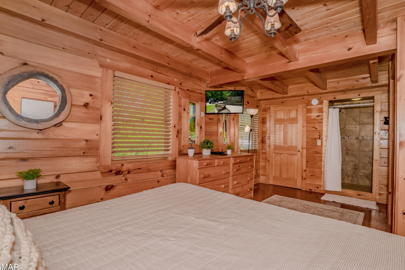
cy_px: 137
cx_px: 204
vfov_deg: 70.4
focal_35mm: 17
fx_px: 191
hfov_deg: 93.3
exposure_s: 1/200
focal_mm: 16
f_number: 9
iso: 400
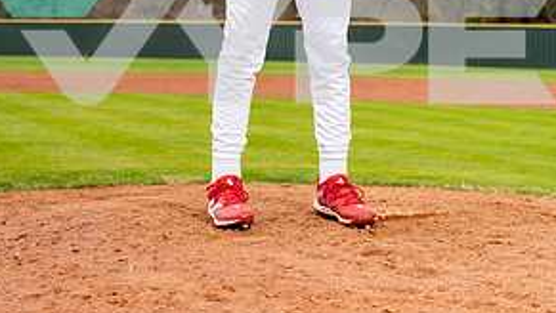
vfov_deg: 12.5
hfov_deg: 22.7
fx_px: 1386
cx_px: 277
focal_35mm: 94
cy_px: -88
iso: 100
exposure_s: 1/250
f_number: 4
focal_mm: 58
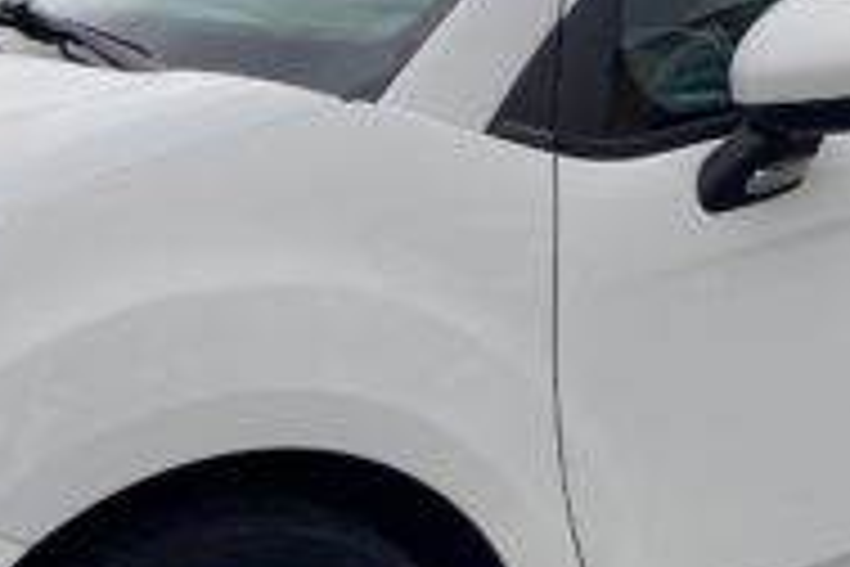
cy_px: 490
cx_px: 508
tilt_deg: -16.9
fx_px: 2030
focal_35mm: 86
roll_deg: +0.6
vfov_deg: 15.7
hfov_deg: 23.6
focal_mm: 4.25
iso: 32
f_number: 1.8
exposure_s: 1/549
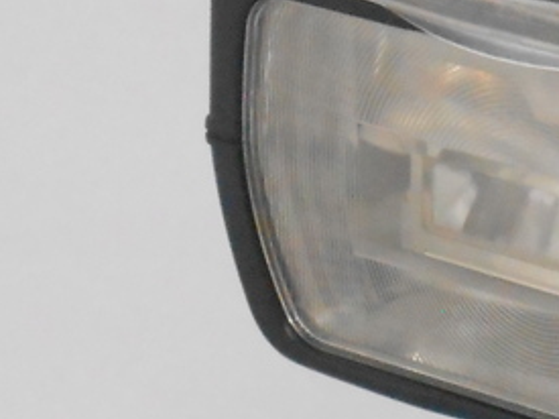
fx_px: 5068
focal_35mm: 314
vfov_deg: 4.7
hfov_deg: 6.3
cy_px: 421
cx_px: 722
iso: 800
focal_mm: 12.8
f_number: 6
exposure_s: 1/60
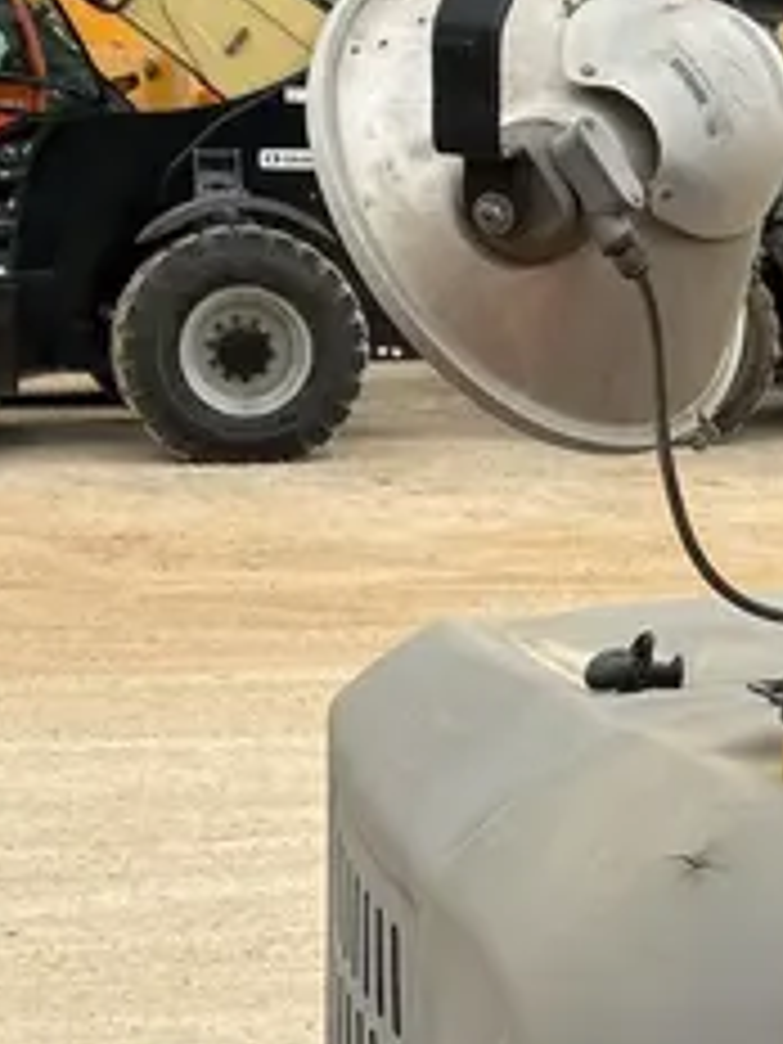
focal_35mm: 82
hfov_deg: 17.7
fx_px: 2473
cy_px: 538
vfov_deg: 23.8
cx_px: 688
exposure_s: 1/539
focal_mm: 5.7
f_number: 1.5
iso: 50
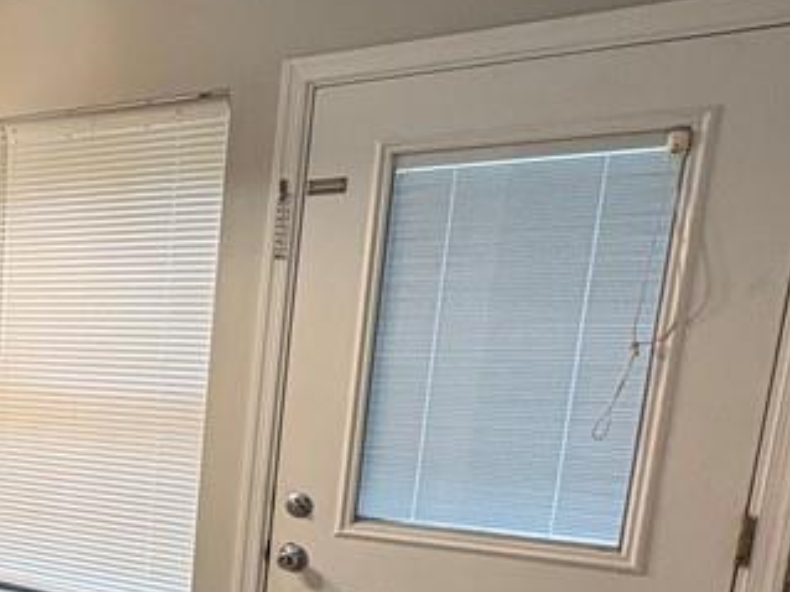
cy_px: 520
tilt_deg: -11.4
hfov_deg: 32.9
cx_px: -201
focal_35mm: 45
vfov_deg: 30.9
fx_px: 1027
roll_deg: -0.4
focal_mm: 2.22
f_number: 2.2
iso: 160
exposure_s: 1/120
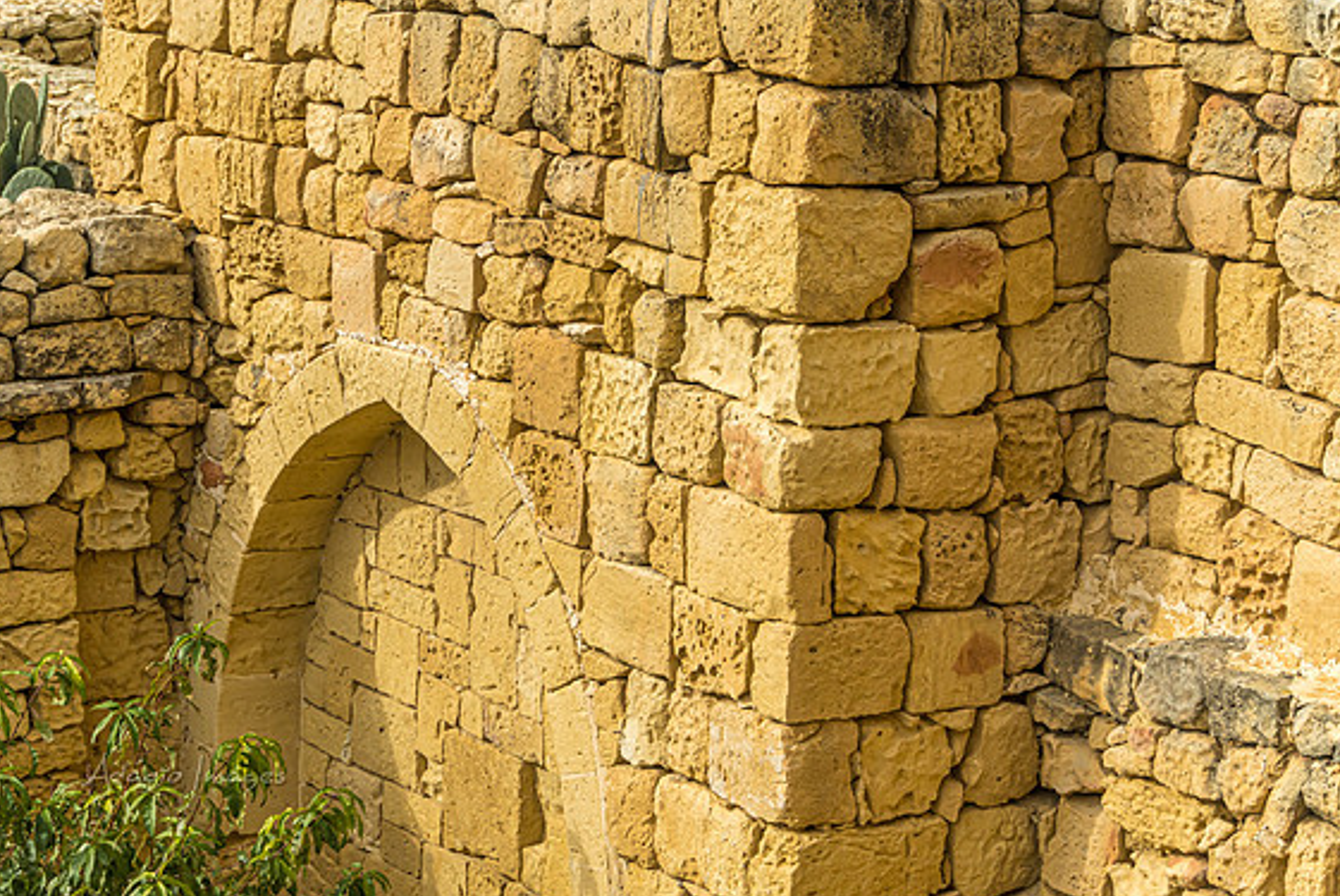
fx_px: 3464
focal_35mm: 93
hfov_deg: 21.9
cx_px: 657
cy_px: 450
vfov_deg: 14.7
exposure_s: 1/1250
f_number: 5.6
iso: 400
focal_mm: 60
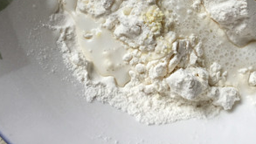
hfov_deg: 37.9
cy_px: -17
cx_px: 180
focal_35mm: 54
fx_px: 367
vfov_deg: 21.1
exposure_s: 1/30
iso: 50
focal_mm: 4.15
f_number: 2.2
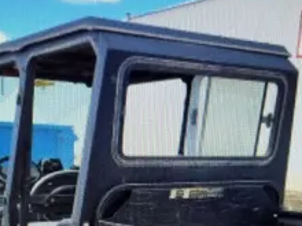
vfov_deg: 21.5
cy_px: 243
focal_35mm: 65
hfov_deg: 29.8
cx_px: 140
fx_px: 567
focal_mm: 5.1
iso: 64
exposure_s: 1/60
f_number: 1.6
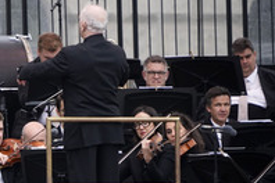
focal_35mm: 1367
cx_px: -22
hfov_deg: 1.5
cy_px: 71
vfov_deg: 1.0
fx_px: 10442
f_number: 6.3
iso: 3200
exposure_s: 1/1250
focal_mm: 600
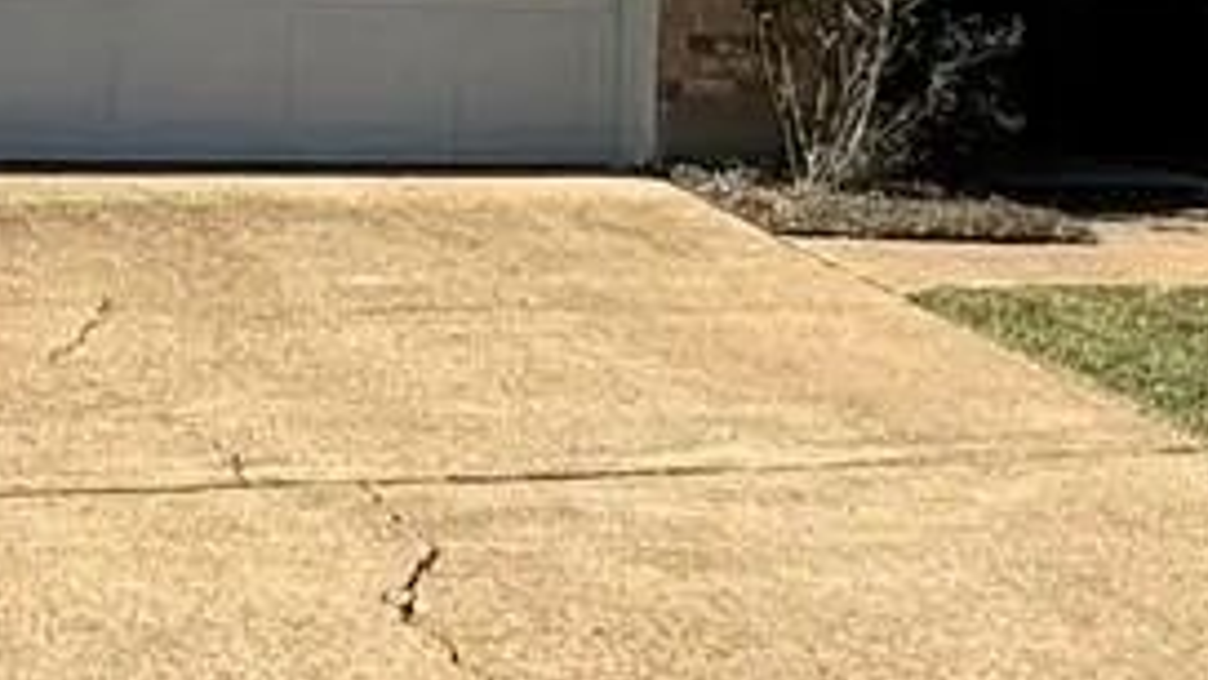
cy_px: -271
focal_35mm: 115
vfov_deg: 10.3
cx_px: 813
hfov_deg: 18.6
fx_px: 3684
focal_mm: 2.22
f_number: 2.2
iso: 50
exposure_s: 1/1832
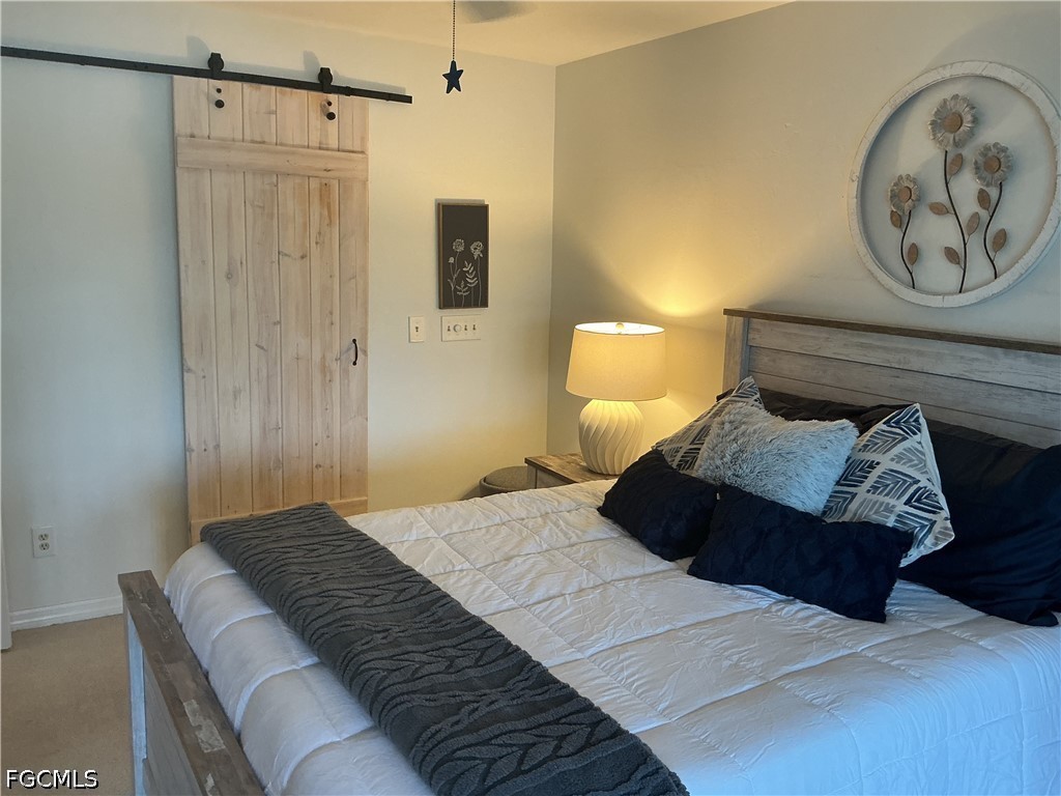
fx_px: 889
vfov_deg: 48.2
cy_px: 398
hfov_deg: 61.7
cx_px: 530
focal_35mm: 29
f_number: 1.8
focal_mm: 3
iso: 100
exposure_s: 1/60
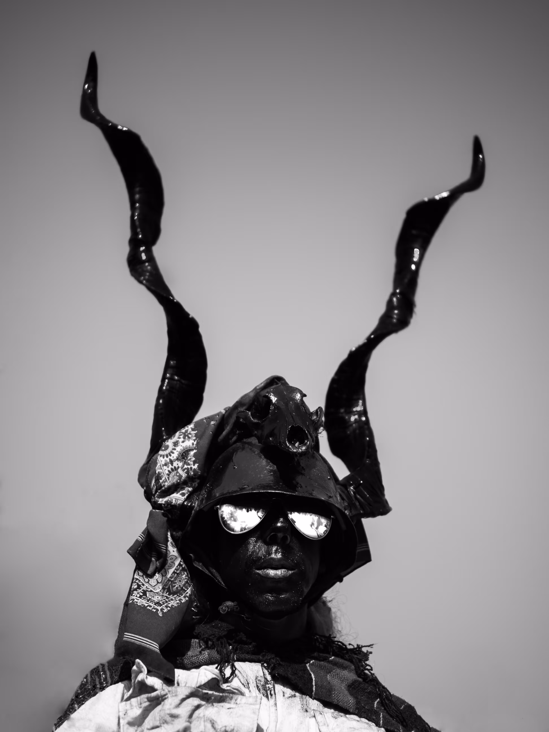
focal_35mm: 50
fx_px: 1057
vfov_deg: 38.2
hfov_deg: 29.1
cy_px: 366
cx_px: 274
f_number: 1.2
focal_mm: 25
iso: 200
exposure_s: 1/10000
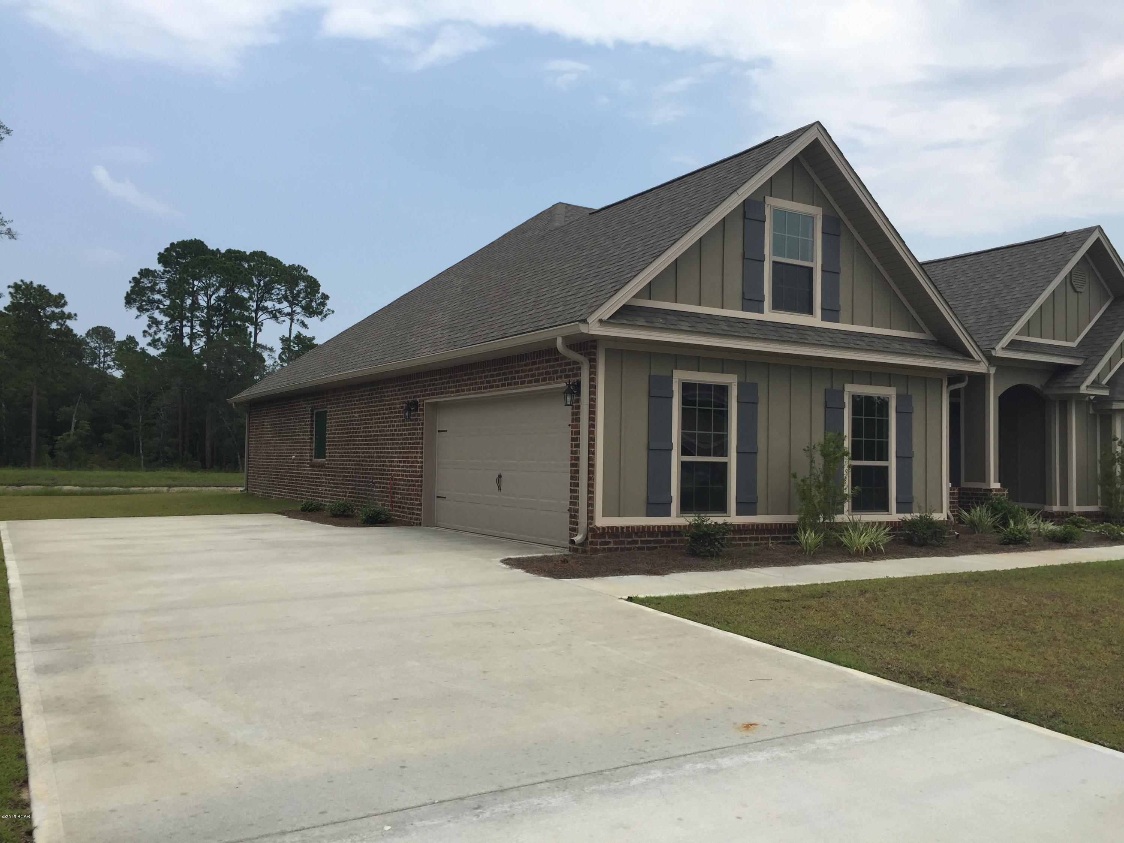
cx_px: 562
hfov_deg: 61.7
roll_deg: -2.2
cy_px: 422
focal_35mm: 29
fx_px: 942
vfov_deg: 48.2
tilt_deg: +3.4
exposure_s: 1/1980
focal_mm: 4.15
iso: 32
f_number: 2.2
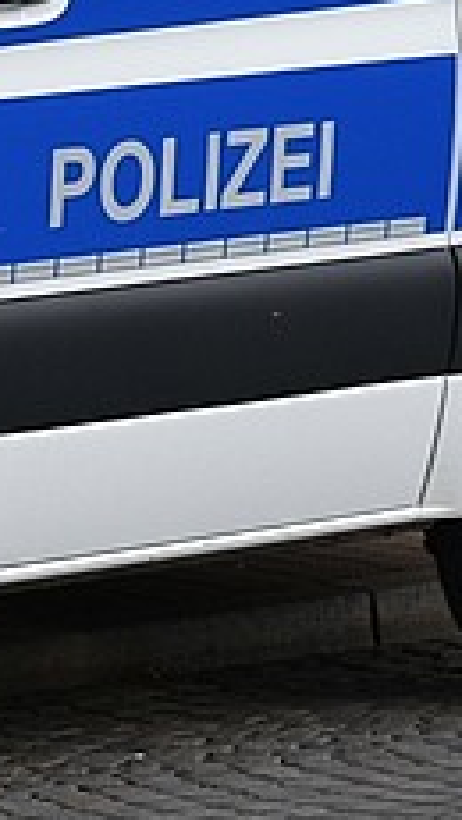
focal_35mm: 347
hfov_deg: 3.5
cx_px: -498
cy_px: -14
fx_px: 7554
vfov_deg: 6.2
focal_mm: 85
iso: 200
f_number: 8
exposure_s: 1/250
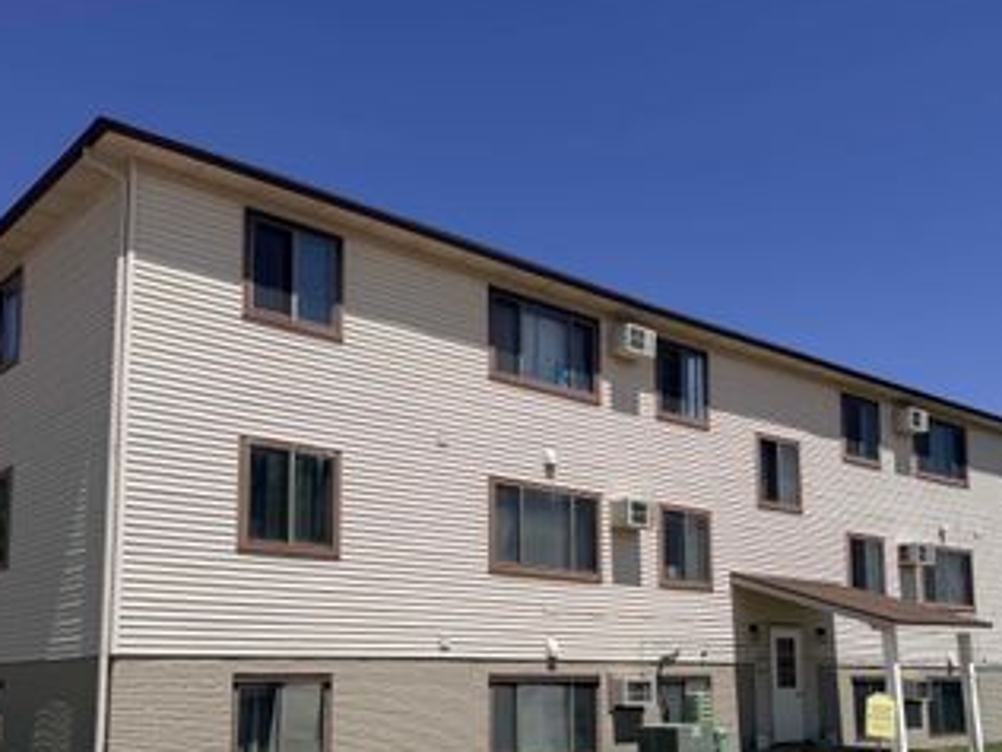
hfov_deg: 48.9
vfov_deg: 37.0
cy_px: 547
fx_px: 1100
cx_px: 549
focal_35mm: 38
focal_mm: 6.76
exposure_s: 1/10309
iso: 80
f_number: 1.78
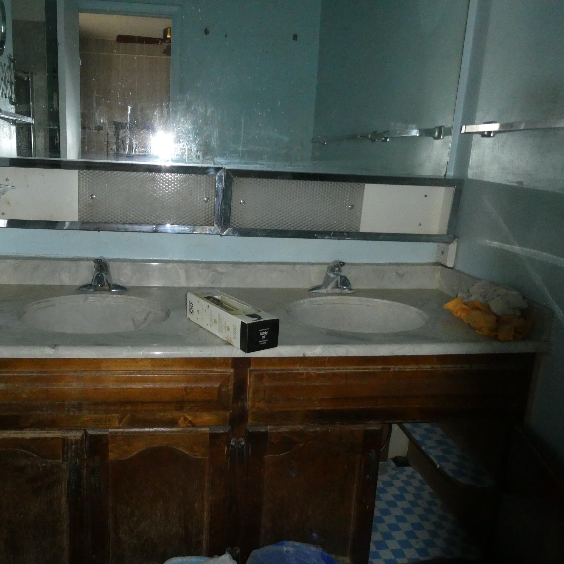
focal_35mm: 29
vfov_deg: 55.6
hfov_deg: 54.9
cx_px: 207
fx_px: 535
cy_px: 287
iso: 800
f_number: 3.3
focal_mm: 4.3
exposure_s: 1/60
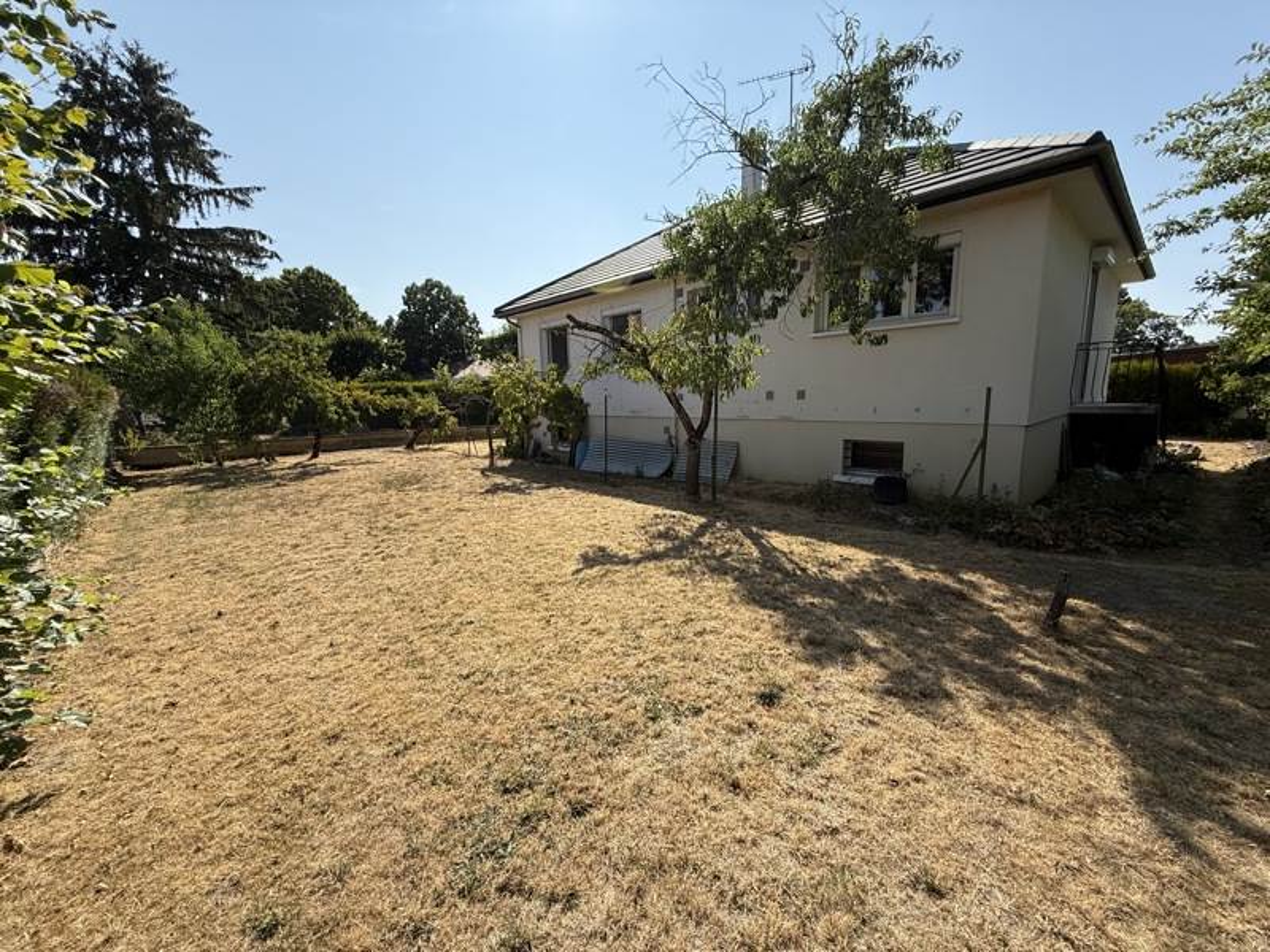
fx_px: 514
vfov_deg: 85.7
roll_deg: +0.9
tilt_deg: -7.7
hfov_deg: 102.1
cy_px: 476
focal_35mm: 14
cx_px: 635
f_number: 2.2
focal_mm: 2.22
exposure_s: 1/1901
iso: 64
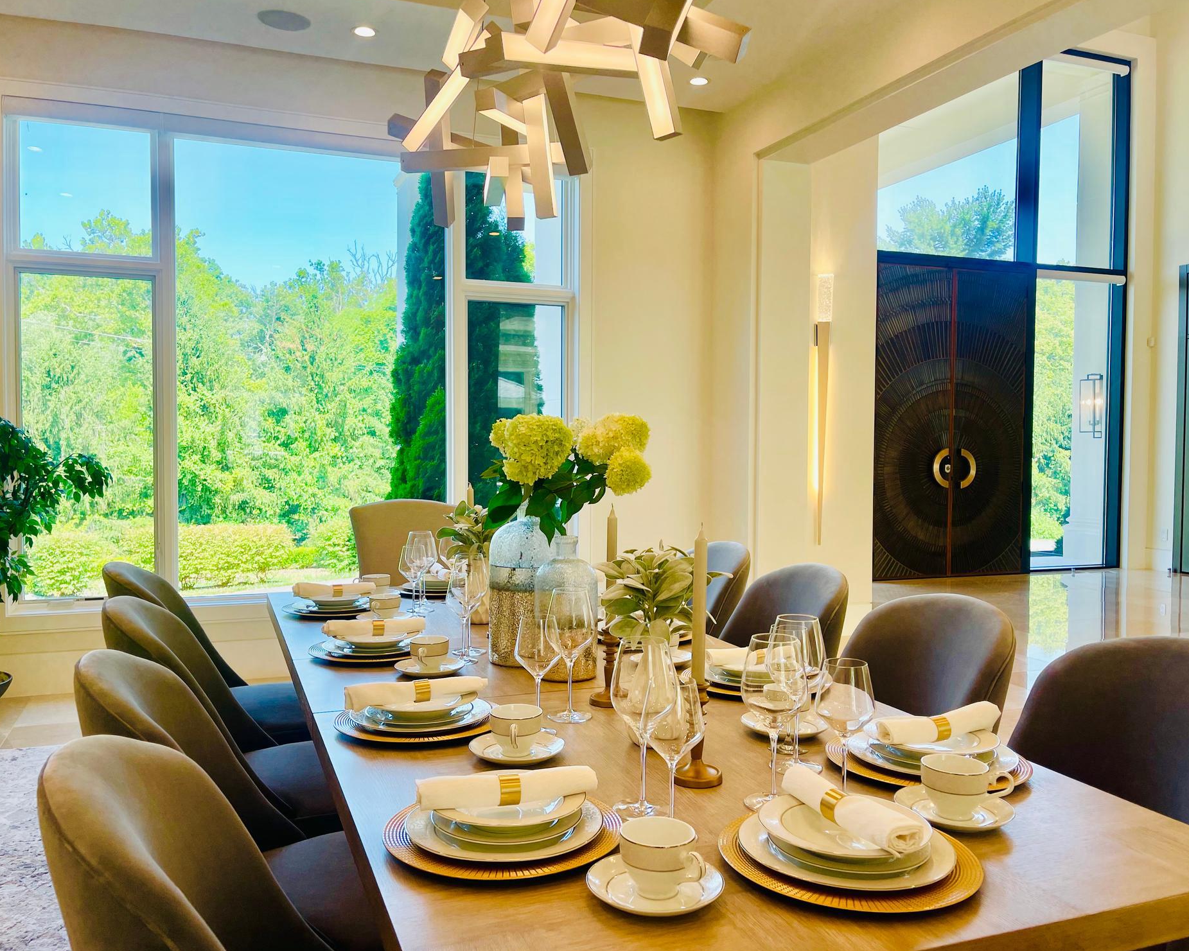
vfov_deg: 53.2
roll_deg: +0.1
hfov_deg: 64.1
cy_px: 465
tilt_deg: -2.2
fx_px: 950
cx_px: 581
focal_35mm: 27
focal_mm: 5.1
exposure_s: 1/191
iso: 32
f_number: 1.6
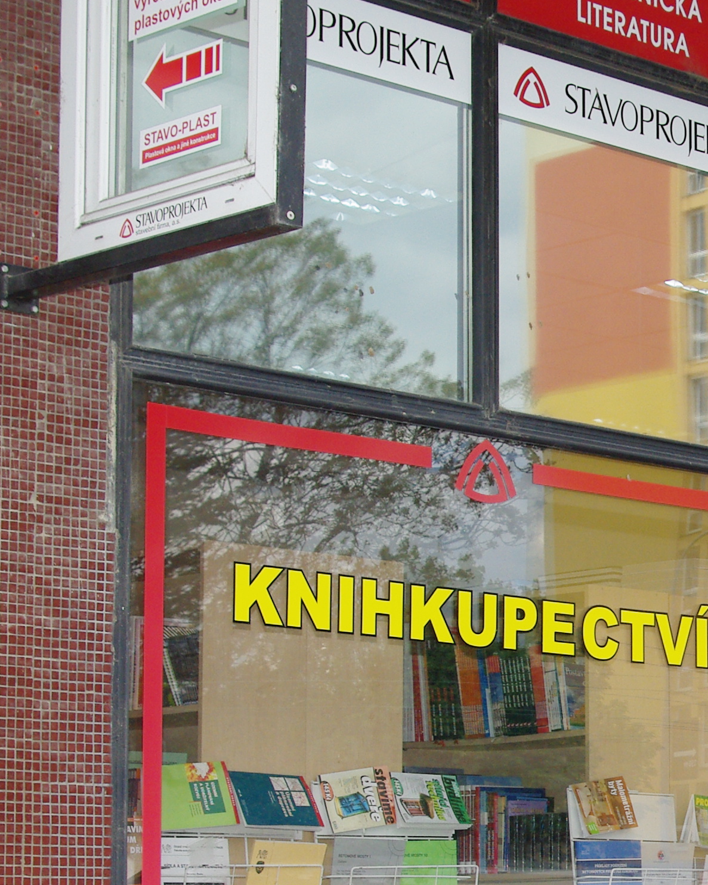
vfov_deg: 18.6
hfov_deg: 14.5
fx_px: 2698
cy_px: 617
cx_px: 830
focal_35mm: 103
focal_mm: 28
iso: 400
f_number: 8
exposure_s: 1/180
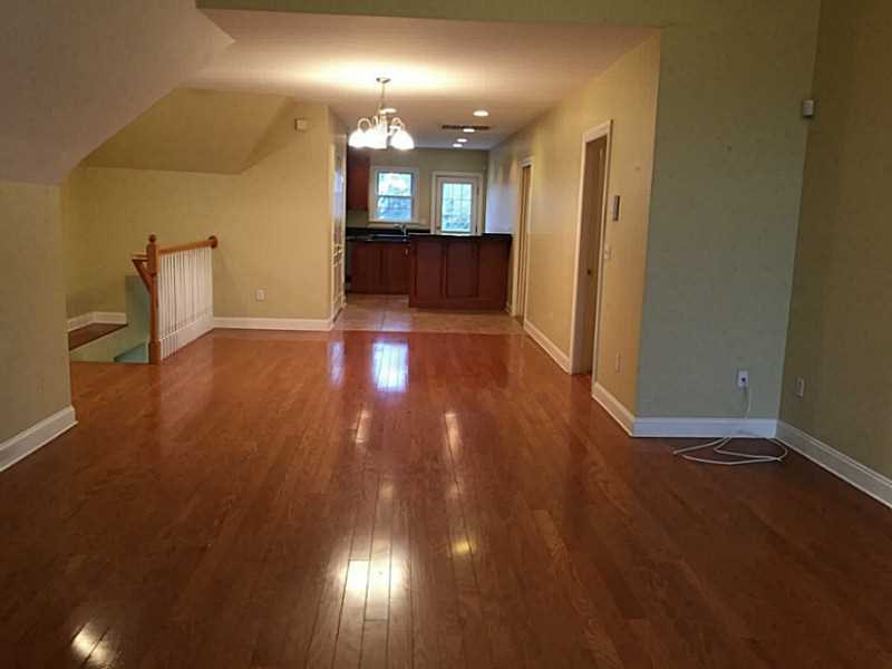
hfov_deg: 61.7
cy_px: 334
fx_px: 747
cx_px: 446
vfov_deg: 48.2
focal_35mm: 29
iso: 125
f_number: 2.2
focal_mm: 4.15
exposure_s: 1/30
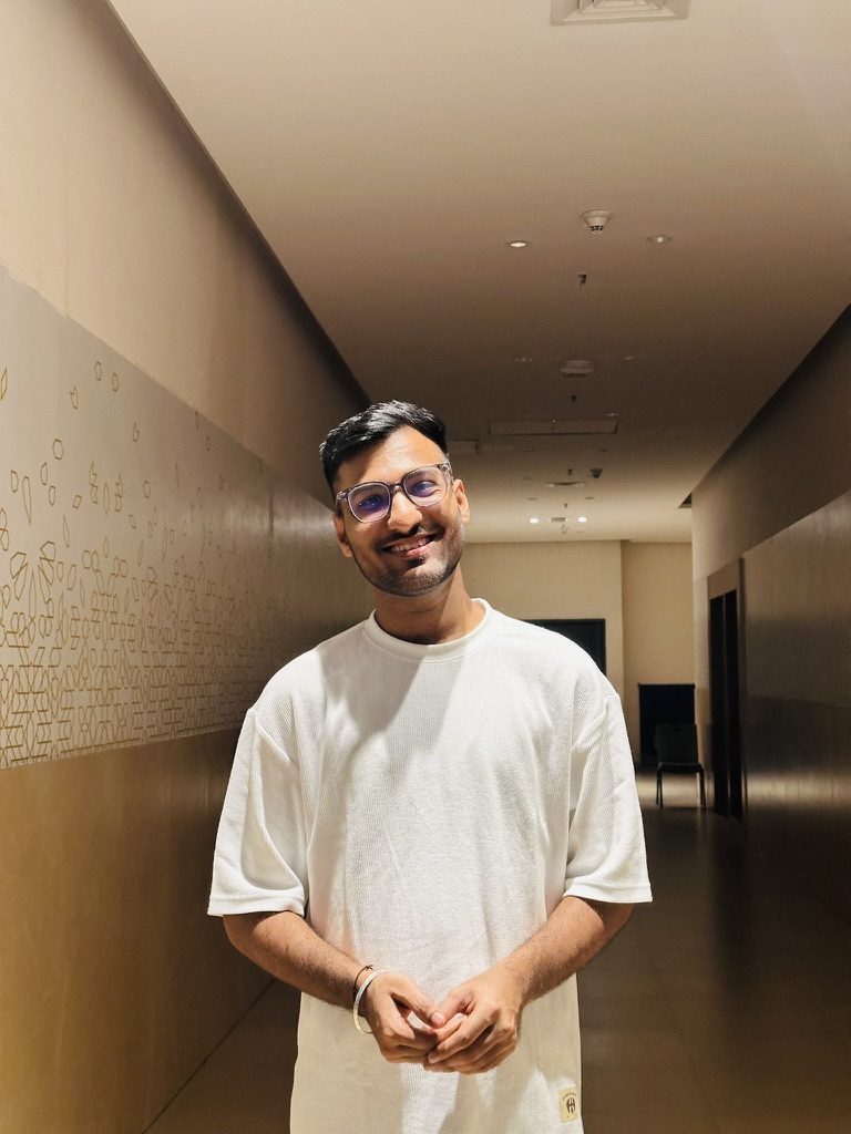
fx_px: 1573
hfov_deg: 30.3
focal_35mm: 48
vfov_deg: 39.7
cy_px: 567
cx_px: 426
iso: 200
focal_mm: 6.86
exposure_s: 1/50
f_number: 1.78
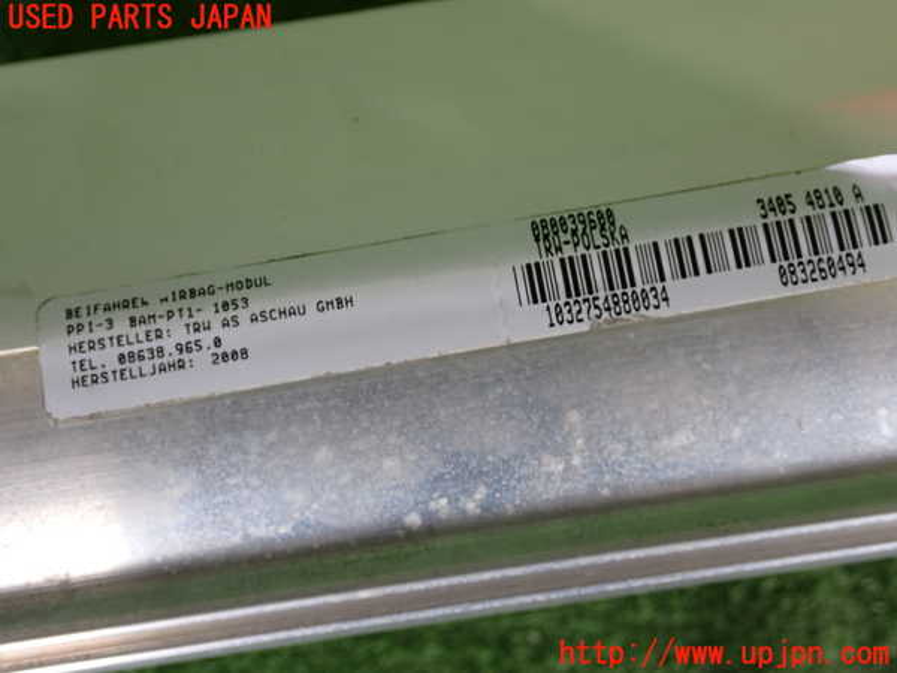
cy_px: 336
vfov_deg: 30.9
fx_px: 1218
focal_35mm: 47
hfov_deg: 40.4
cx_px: 448
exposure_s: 1/50
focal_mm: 8.4
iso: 250
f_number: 3.1
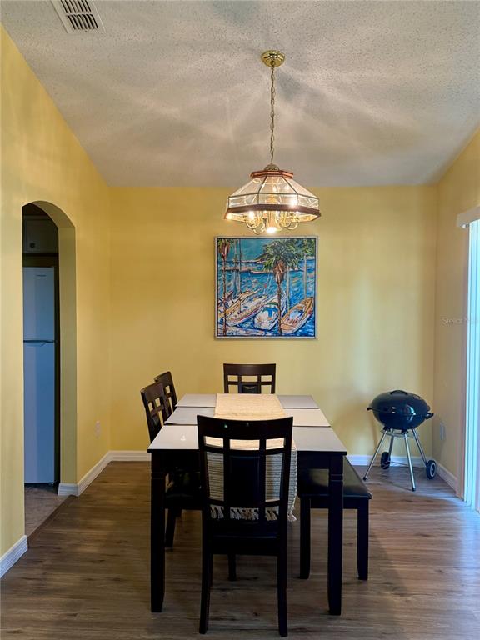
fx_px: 444
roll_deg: -0.1
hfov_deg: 56.8
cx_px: 240
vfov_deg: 71.6
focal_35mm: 24
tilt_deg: -1.8
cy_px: 320
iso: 250
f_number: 1.78
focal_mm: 6.76
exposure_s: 1/120
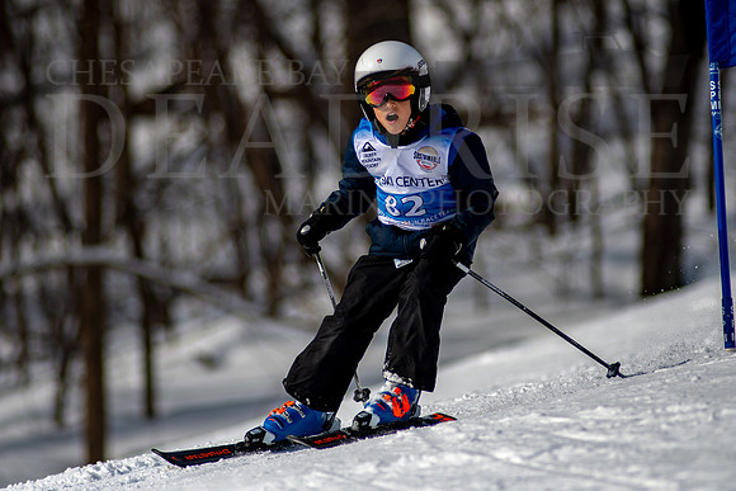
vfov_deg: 2.8
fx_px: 10140
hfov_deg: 4.2
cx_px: 370
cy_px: 220
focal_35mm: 496
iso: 100
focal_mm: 300
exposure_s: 1/8000
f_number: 2.8
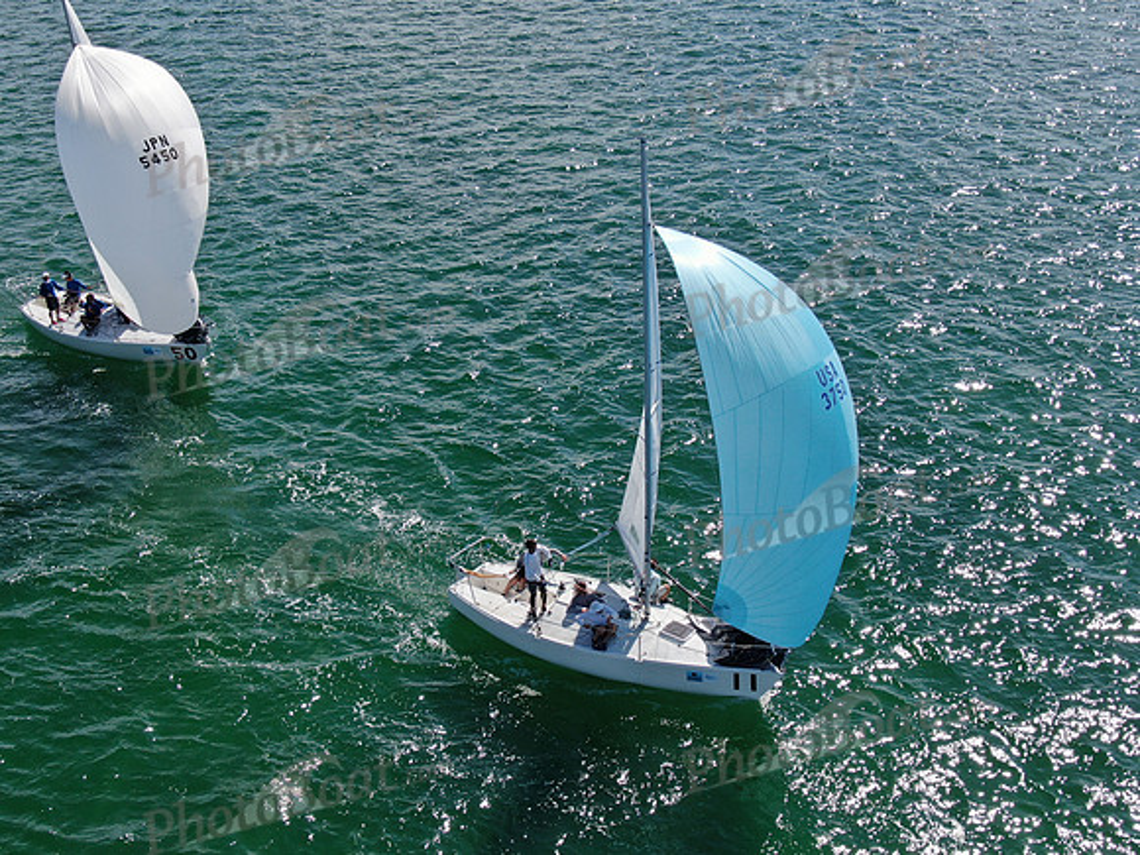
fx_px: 1581
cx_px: 570
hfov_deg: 39.7
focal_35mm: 48
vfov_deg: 30.3
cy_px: 428
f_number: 3.8
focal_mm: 8.6
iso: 100
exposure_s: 1/1000
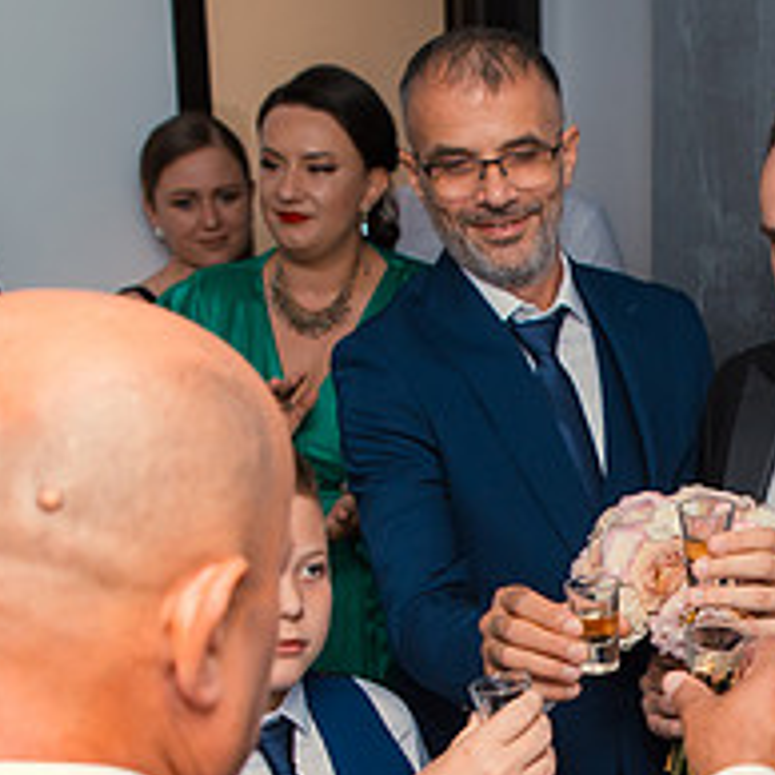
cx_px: 762
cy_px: 664
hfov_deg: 22.5
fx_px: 1874
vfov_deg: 22.9
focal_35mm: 74
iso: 500
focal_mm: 24
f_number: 3.5
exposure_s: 1/125
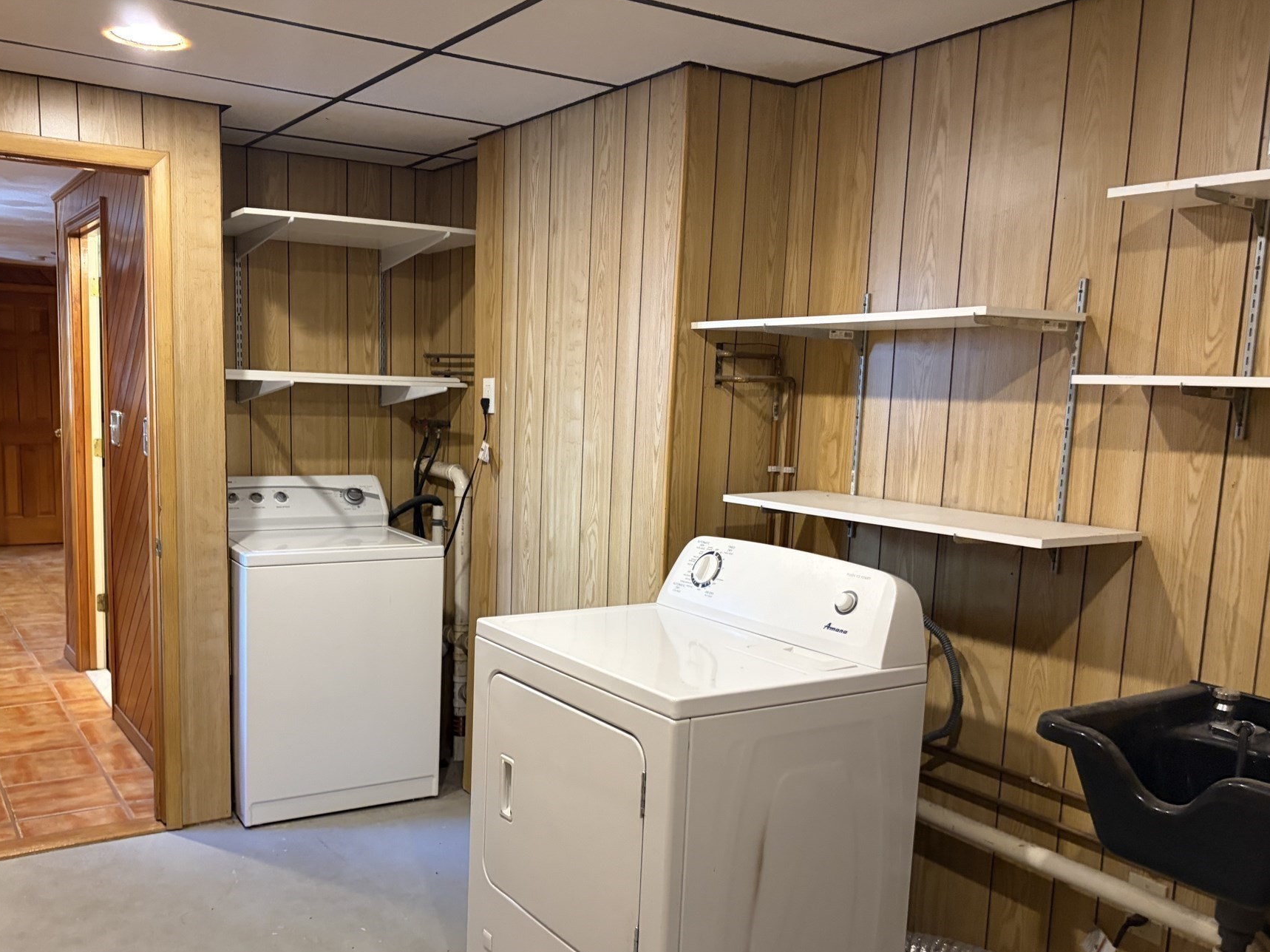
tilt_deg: -6.4
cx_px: 523
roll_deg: -1.4
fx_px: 1137
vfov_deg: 45.2
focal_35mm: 31
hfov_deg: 58.0
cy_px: 561
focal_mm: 5.96
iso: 320
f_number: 1.6
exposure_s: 1/60
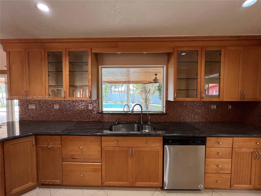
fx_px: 98
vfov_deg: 89.9
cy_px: 98
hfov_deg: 106.2
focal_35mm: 13
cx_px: 130
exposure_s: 1/120
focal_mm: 1.57
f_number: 1.8
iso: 160
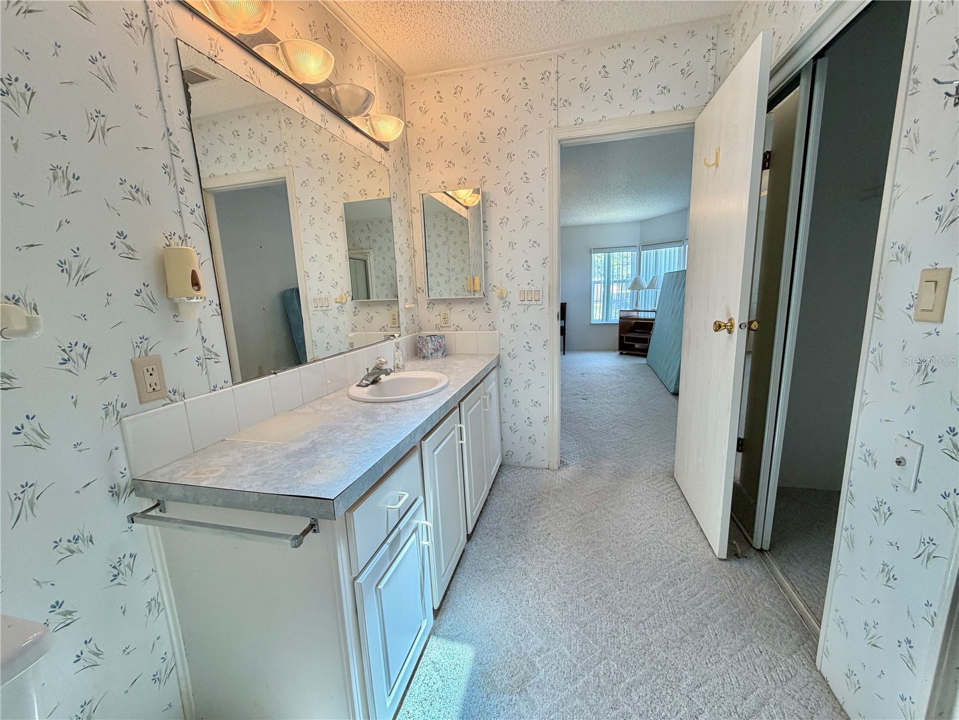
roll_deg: +2.7
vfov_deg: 85.7
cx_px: 480
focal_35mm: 14
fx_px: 388
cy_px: 360
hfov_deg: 102.1
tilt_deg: -9.6
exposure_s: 1/120
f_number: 2.2
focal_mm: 2.22
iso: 100
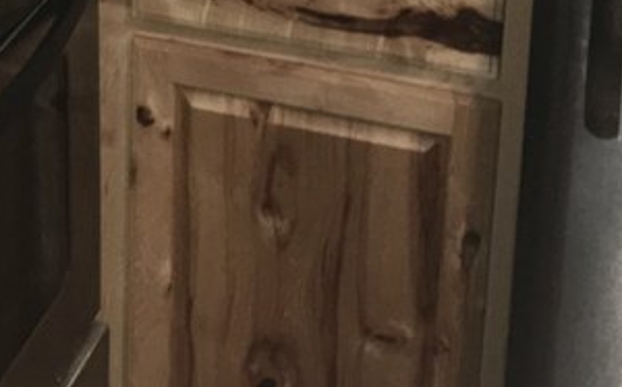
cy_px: -259
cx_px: 52
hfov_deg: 19.4
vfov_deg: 11.7
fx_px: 1779
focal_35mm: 105
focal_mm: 4.15
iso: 64
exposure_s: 1/16
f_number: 2.2
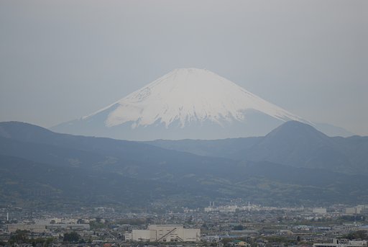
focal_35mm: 158
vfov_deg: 8.7
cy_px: 124
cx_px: 184
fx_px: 1612
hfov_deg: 13.0
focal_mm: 105
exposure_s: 1/500
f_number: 2.8
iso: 100
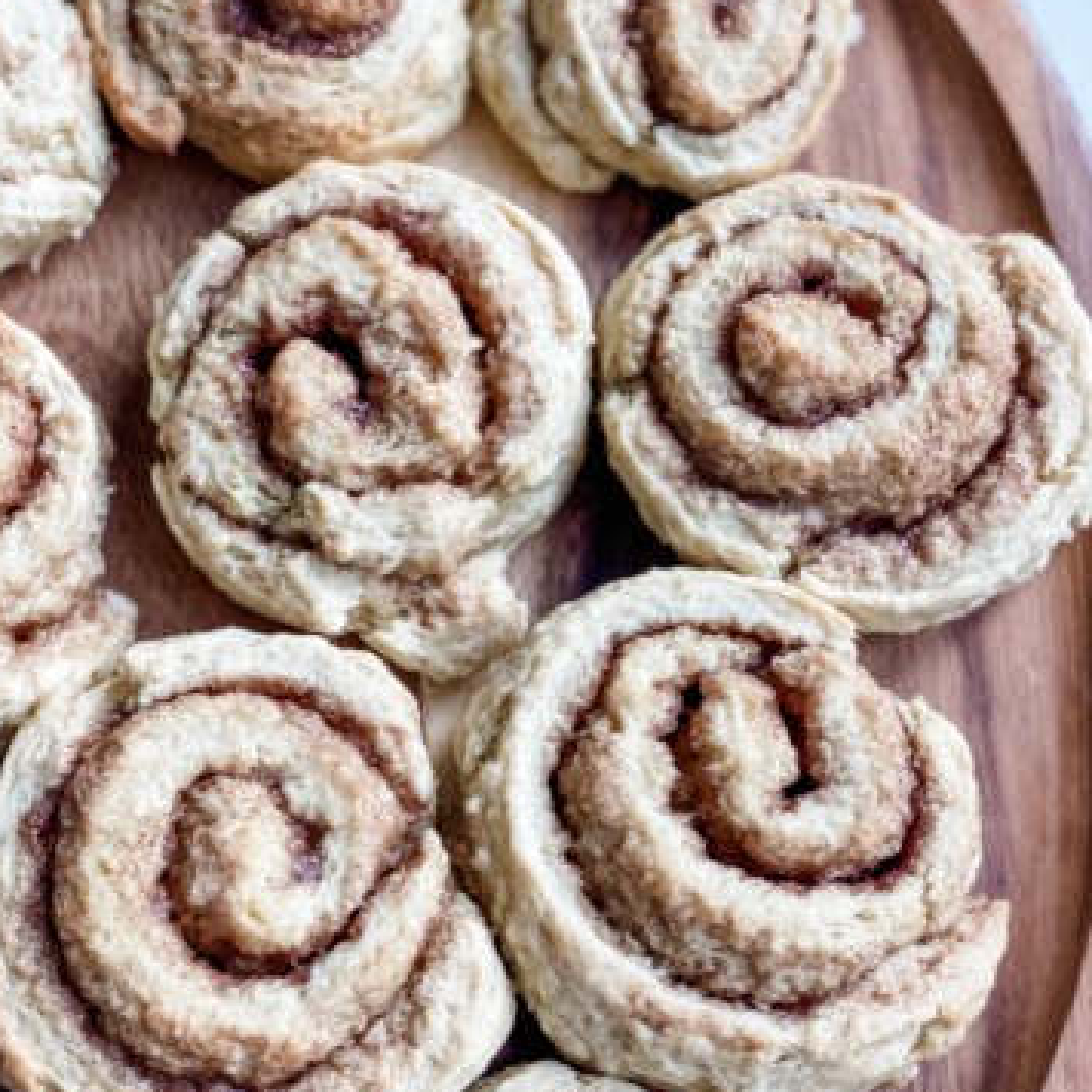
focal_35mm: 62
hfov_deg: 27.7
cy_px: 598
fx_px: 2213
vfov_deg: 27.7
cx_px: 543
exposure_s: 1/120
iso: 80
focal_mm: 6
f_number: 2
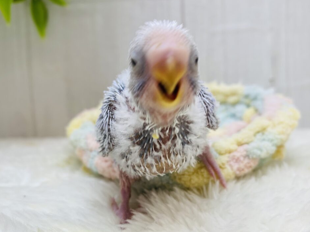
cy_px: 109
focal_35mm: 32
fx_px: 286
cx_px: 139
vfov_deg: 44.1
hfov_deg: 56.7
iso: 50
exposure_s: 1/100
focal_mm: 4.25
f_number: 1.8
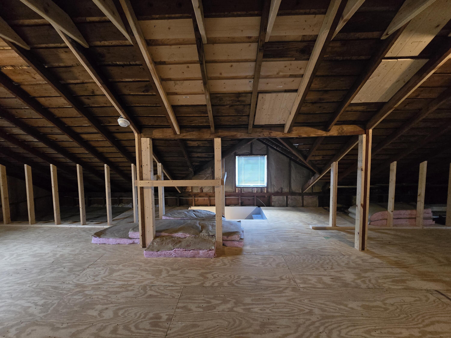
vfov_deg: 89.9
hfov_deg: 106.2
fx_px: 169
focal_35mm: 13
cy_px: 169
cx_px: 226
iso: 1250
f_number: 2.2
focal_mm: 2.2
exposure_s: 1/30
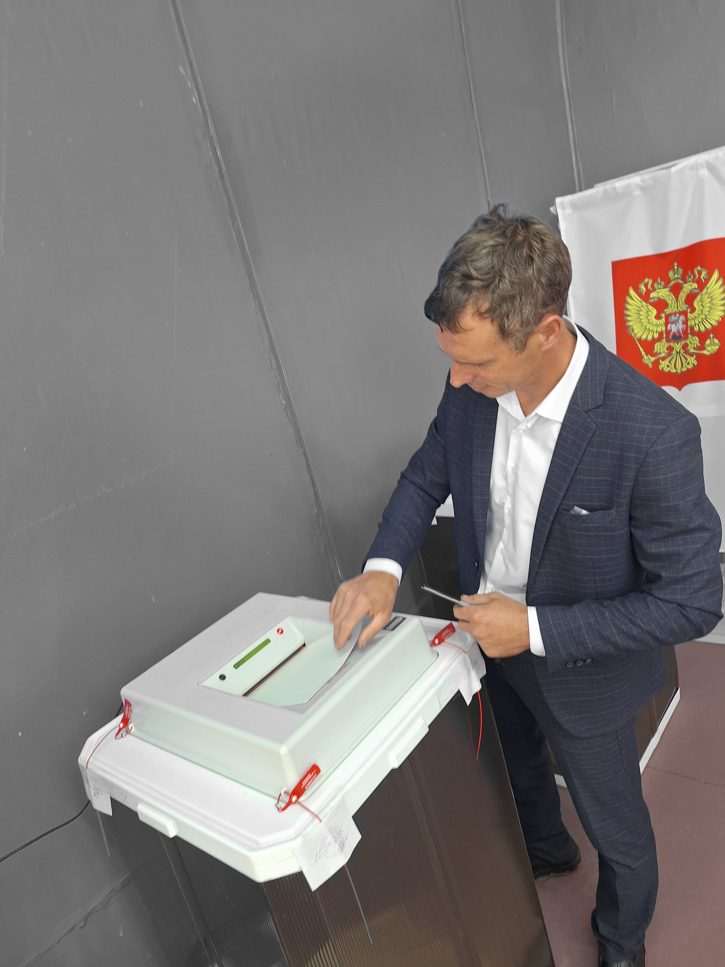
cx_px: 362
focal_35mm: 23
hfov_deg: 58.9
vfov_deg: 73.9
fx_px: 642
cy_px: 484
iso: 80
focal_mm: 5.54
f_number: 1.8
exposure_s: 1/50
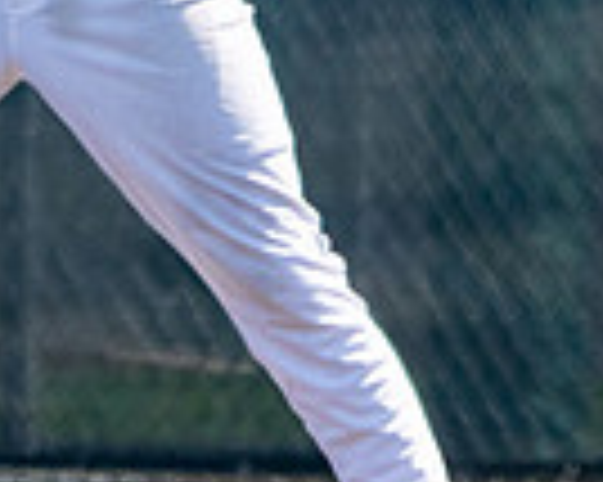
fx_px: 52252
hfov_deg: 0.7
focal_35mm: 2930
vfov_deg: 0.5
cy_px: -182
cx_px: -83
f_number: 8
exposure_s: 1/2000
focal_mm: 560
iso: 1000
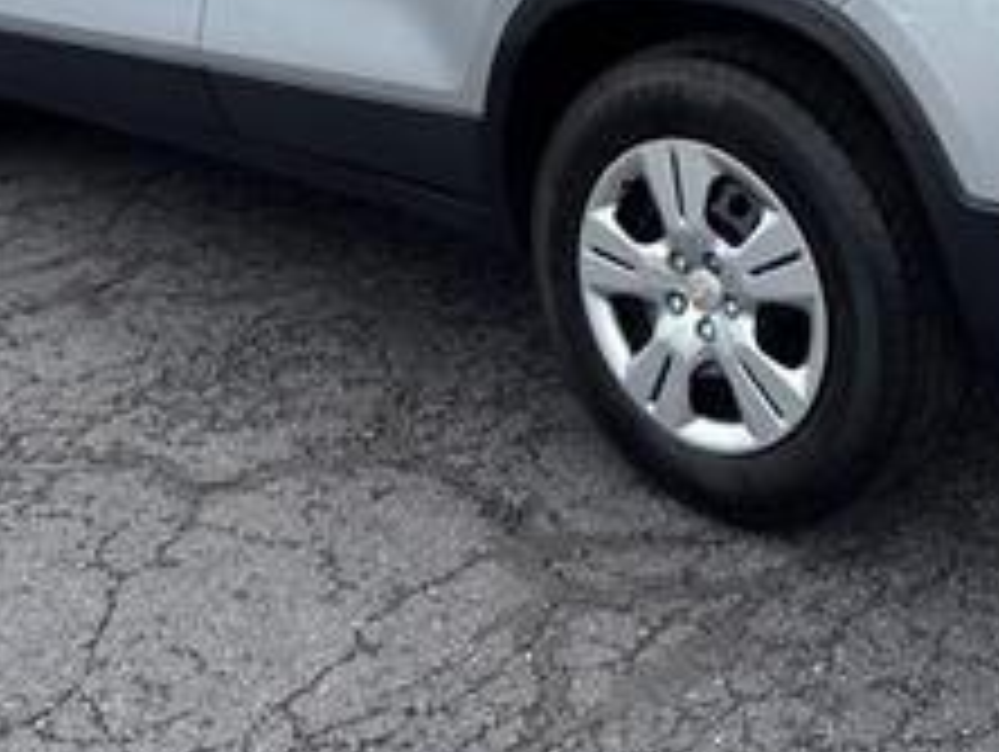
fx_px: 1705
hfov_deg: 32.3
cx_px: 688
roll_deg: -0.2
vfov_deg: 23.9
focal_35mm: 59
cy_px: 14
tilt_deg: -14.1
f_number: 1.6
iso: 50
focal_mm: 5.96
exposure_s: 1/2639
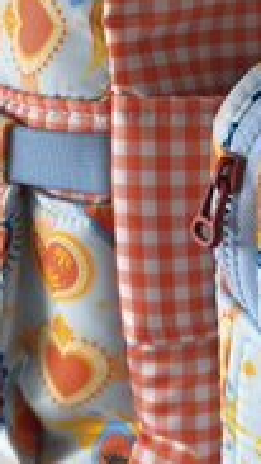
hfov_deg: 15.9
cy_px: 77
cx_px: 175
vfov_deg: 27.2
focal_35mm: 76
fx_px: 935
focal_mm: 5.56
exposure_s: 1/100
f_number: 1.8
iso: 254
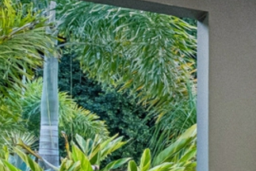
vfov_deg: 14.1
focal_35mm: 95
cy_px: 196
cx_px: 531
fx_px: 676
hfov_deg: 16.0
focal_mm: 16
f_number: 11
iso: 1000
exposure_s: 1/4
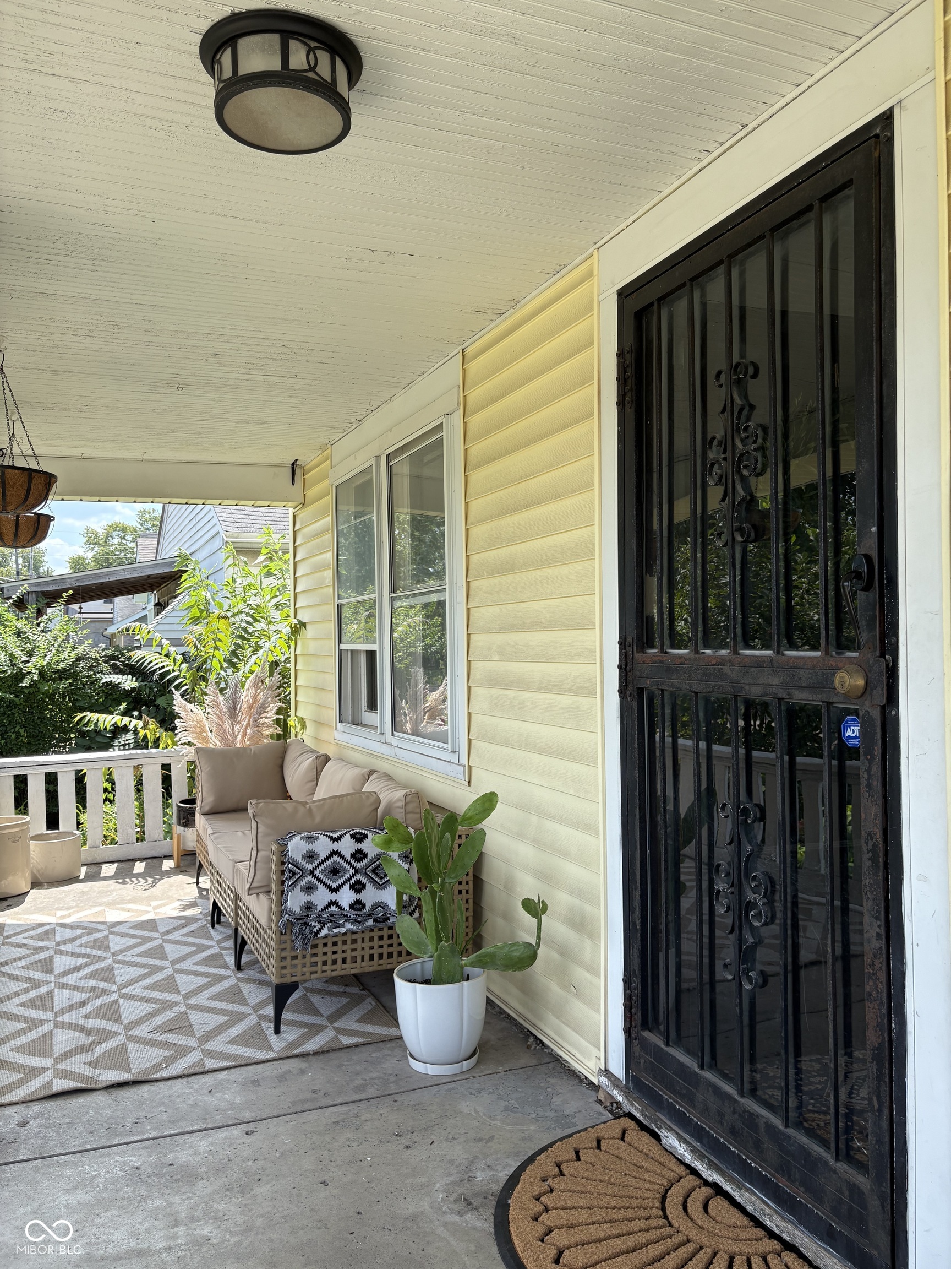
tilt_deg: +0.8
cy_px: 634
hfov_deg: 53.1
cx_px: 476
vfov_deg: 67.3
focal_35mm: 26
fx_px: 952
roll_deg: +0.2
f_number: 1.6
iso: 50
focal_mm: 5.96
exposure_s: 1/782
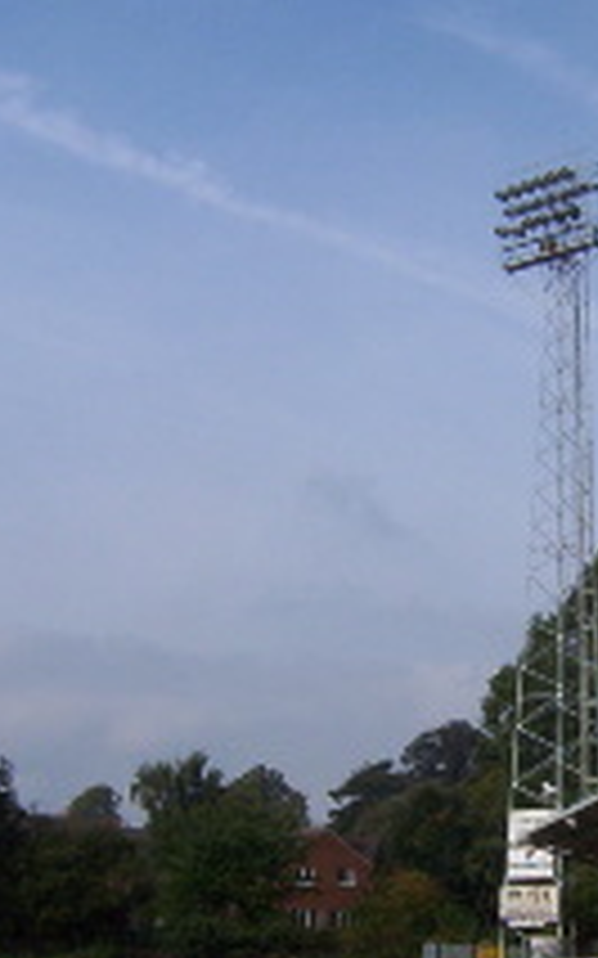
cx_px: 589
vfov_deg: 28.5
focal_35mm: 72
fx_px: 1879
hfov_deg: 17.7
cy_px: 594
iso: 100
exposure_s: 1/1147
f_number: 5.24
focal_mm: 5.54
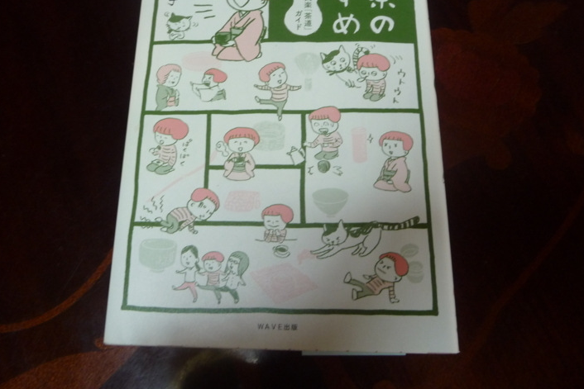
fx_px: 535
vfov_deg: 39.7
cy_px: 148
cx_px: 266
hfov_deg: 57.1
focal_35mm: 33
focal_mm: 4.7
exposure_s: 1/30
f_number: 3.3
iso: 200
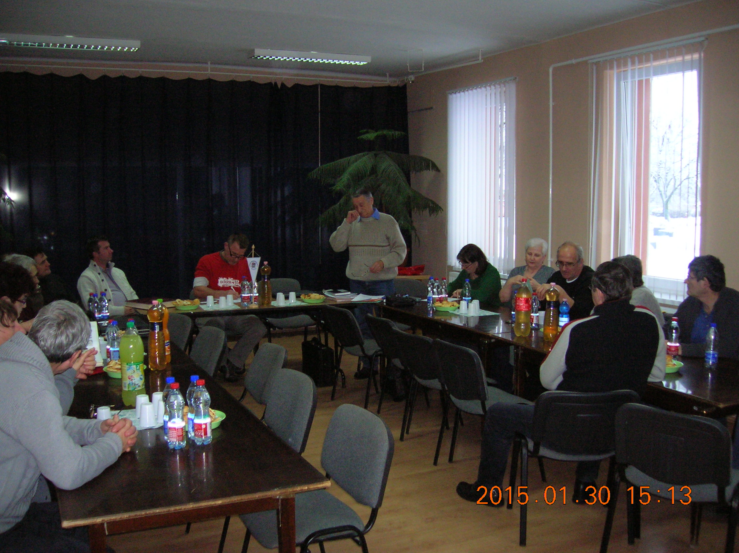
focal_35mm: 34
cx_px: 370
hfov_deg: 54.0
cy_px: 276
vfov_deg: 41.7
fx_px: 725
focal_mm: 5.7
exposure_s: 1/60.1
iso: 192
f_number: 2.9
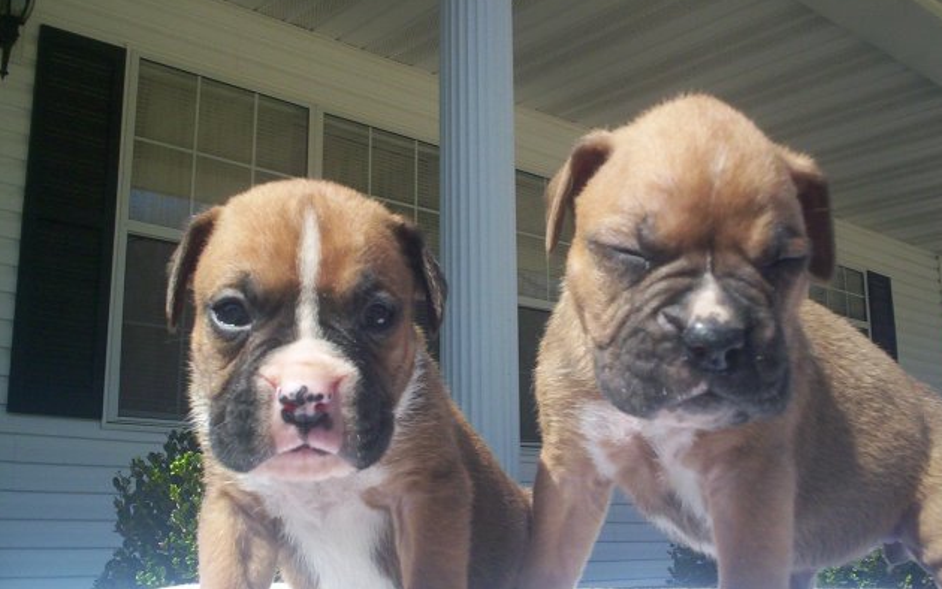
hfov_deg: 48.2
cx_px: 475
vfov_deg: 31.2
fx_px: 1053
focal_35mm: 41
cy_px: 330
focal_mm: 4.99
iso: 100
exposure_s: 1/509
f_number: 4.5
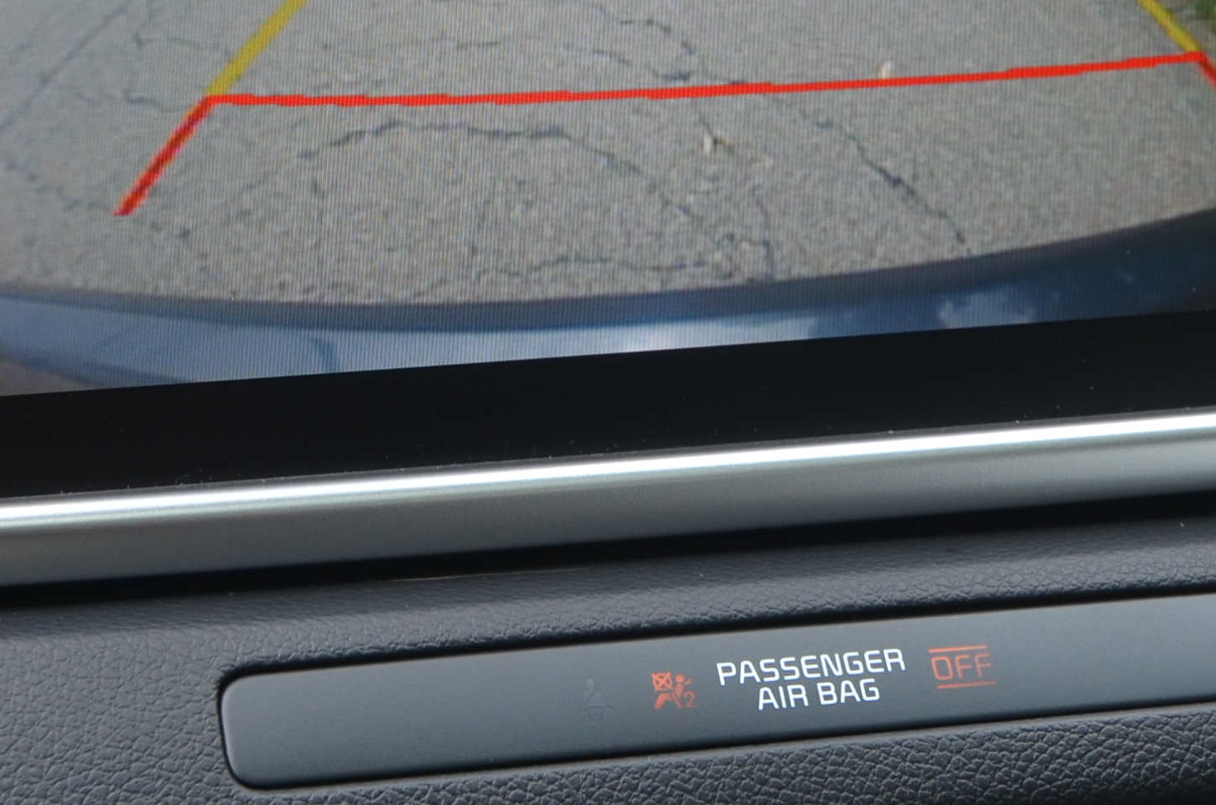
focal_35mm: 154
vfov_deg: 8.8
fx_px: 5191
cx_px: 741
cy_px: -19
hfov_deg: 13.4
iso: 250
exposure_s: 1/125
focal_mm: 40
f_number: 5.6
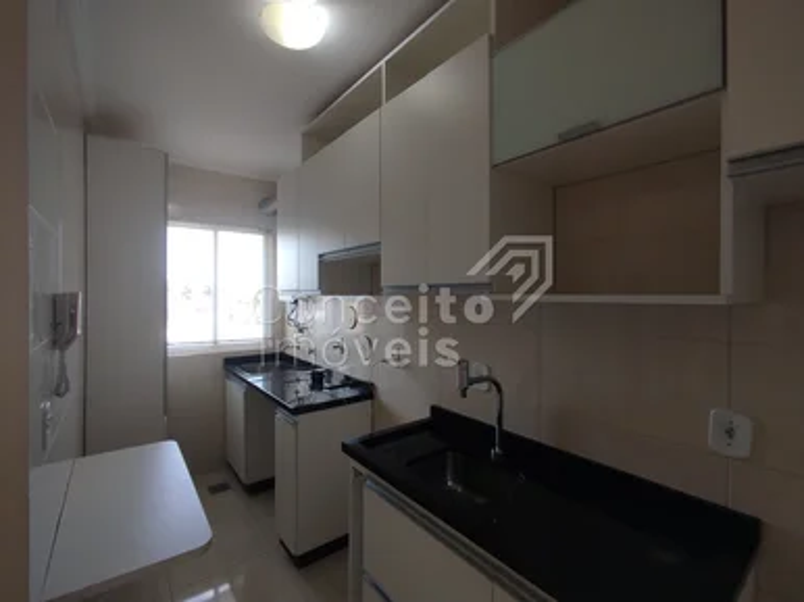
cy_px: 301
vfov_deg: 81.7
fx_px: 348
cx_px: 402
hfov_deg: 98.2
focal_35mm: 15
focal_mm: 1.65
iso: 64
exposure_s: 1/120
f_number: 2.2
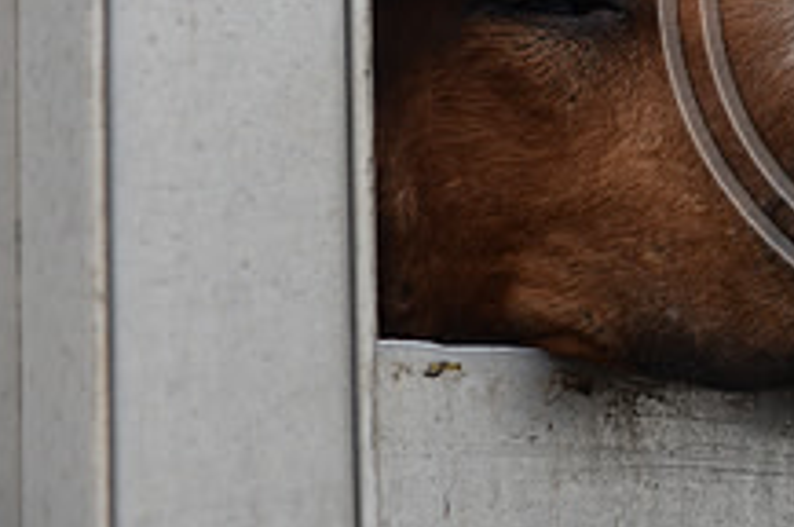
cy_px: -73
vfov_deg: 6.4
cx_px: 995
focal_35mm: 214
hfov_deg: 9.5
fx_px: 4713
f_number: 3.5
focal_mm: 80
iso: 1600
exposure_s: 1/800
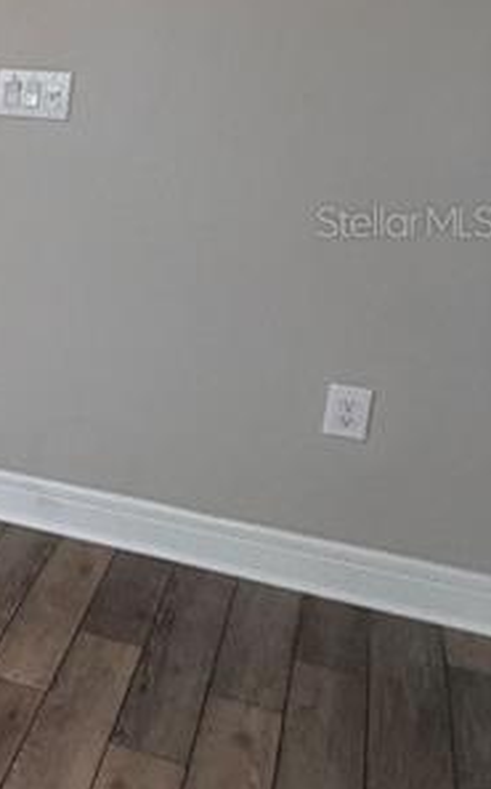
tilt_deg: -9.9
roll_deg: -0.3
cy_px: 220
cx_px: -690
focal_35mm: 60
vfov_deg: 33.5
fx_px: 1288
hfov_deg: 14.3
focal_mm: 2.22
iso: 250
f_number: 2.2
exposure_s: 1/120
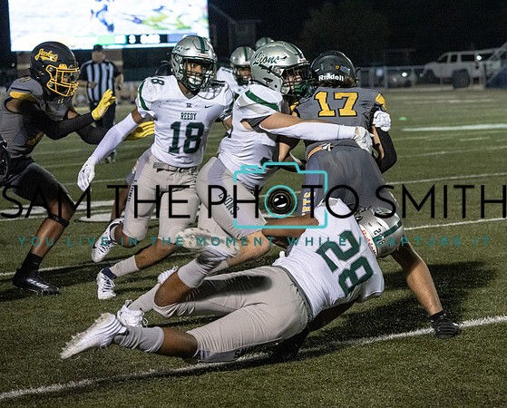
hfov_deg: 15.6
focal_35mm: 123
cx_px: 326
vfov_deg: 12.6
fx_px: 1846
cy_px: 216
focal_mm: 100
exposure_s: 1/1000
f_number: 5.6
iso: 16000
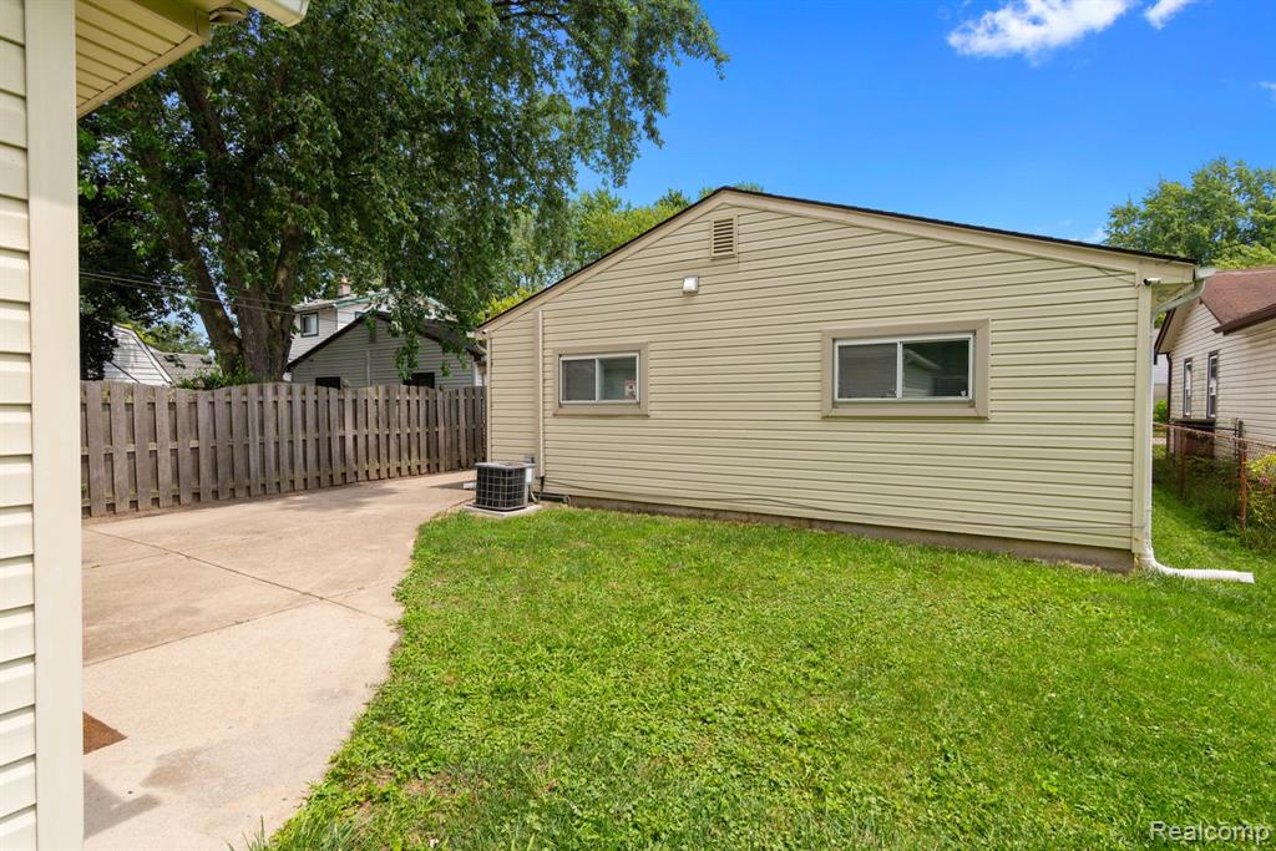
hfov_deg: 93.3
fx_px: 603
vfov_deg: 70.5
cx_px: 638
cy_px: 426
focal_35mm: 17
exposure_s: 1/800
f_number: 8
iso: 400
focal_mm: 17
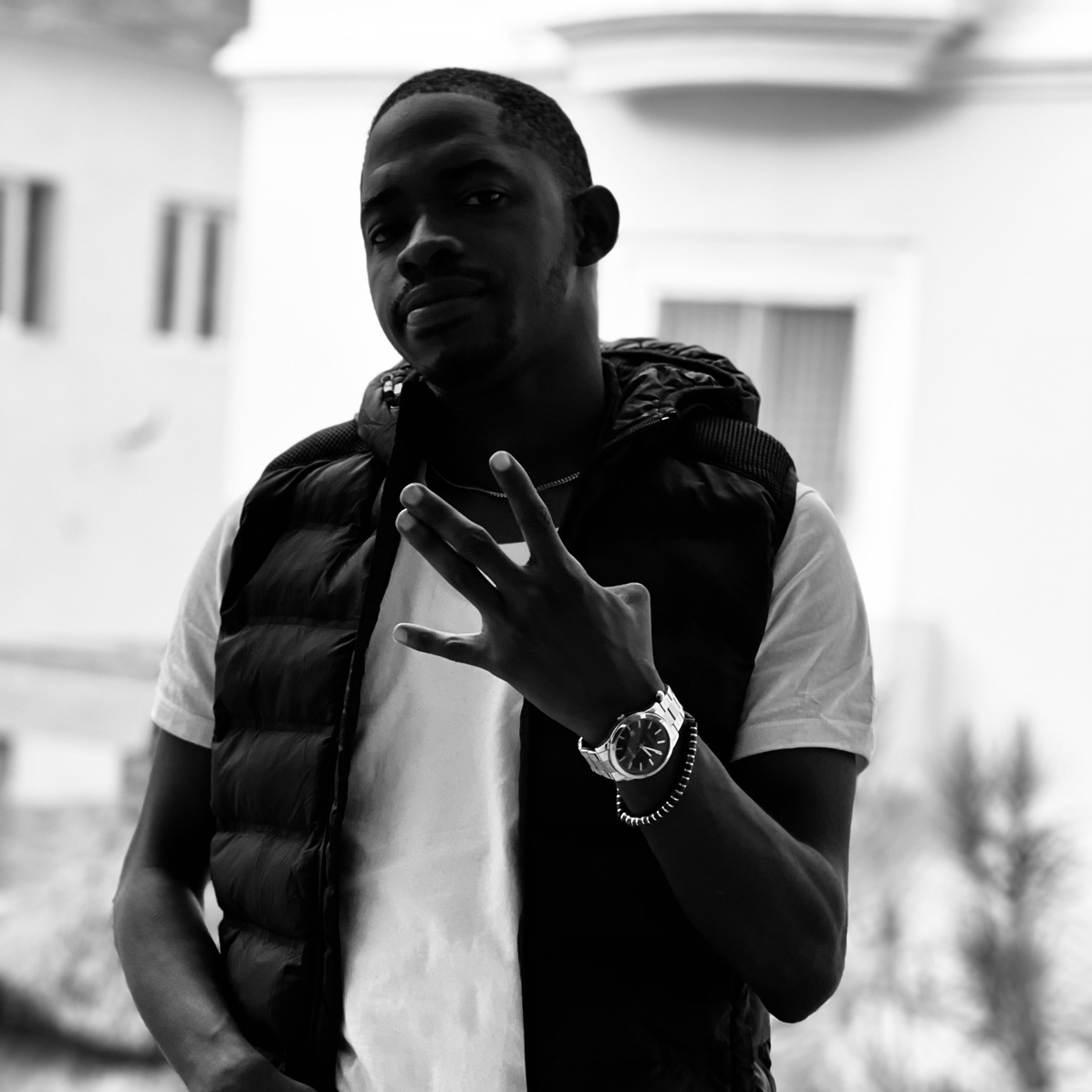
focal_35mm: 91
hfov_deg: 19.1
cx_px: 546
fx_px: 3248
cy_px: 681
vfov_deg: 19.1
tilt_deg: -3.5
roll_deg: -4.3
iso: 100
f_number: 2.8
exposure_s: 1/121
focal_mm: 9
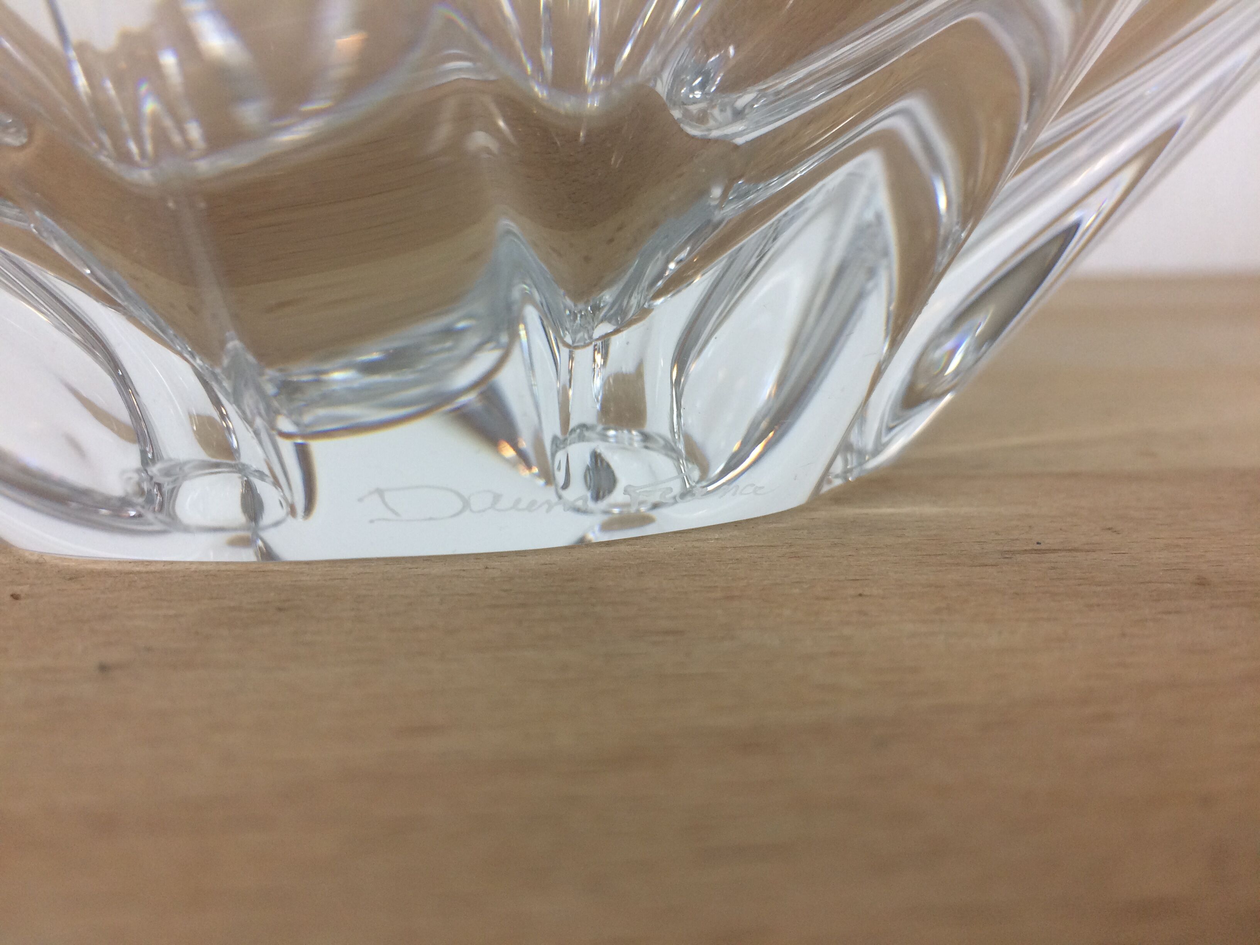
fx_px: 1056
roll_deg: +0.2
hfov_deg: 61.7
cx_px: 630
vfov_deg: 48.2
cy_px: 472
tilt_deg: -11.2
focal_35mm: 29
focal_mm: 4.15
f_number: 2.2
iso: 64
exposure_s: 1/100
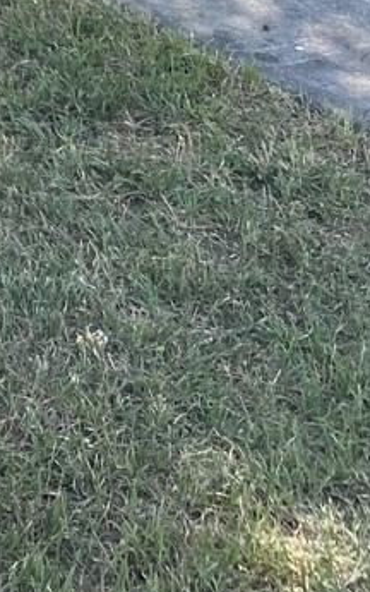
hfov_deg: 9.9
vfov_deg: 14.8
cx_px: -534
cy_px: -592
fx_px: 1853
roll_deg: +0.6
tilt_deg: -2.7
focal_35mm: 115
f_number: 1.6
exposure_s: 1/370
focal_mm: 5.1
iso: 50
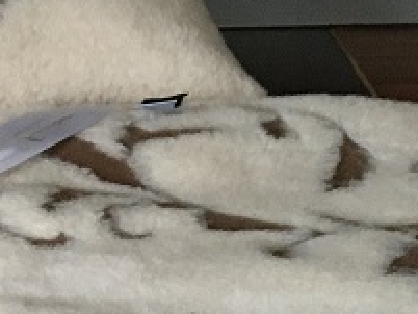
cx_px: -183
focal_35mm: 144
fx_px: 1740
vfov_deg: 9.5
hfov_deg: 13.1
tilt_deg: -40.3
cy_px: 672
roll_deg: +2.0
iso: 160
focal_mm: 4.15
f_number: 2.2
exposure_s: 1/33
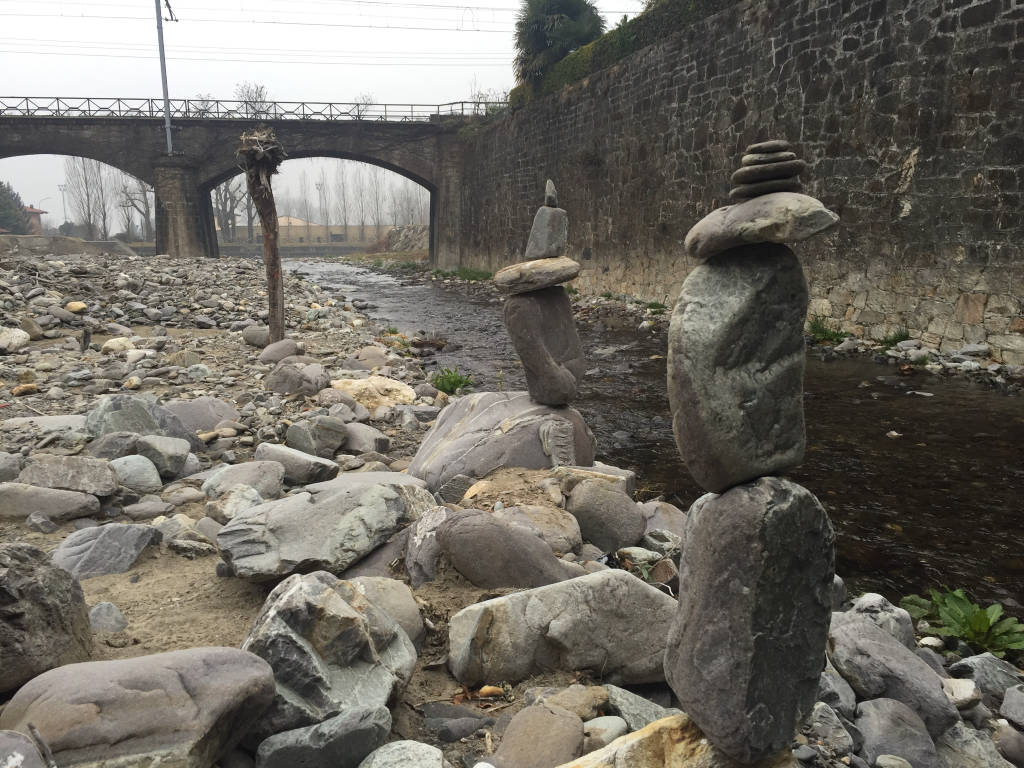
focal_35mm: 29
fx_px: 858
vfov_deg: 48.2
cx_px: 512
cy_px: 384
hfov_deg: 61.7
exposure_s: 1/100
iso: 50
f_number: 2.2
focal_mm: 4.15
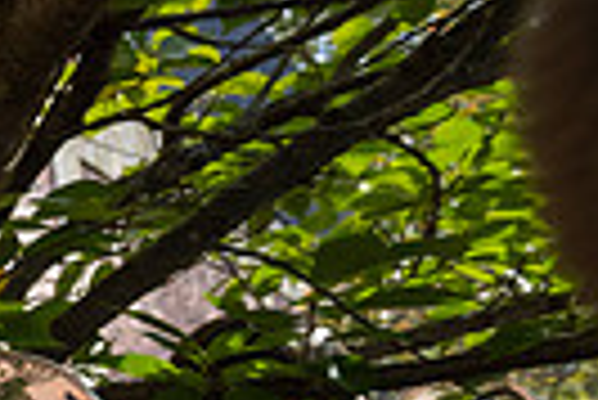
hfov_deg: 20.2
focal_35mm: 61
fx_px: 1014
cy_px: 542
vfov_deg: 20.2
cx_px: -544
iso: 320
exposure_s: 1/500
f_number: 4.5
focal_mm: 14
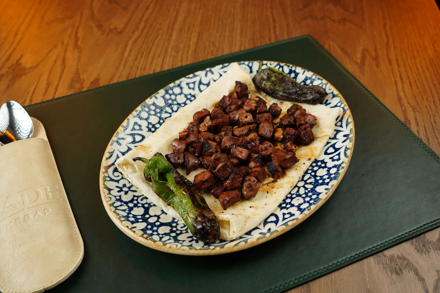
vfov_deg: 36.9
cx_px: 220
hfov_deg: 53.1
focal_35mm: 36
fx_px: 440
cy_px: 146
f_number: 4
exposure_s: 1/160
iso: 640
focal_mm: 24
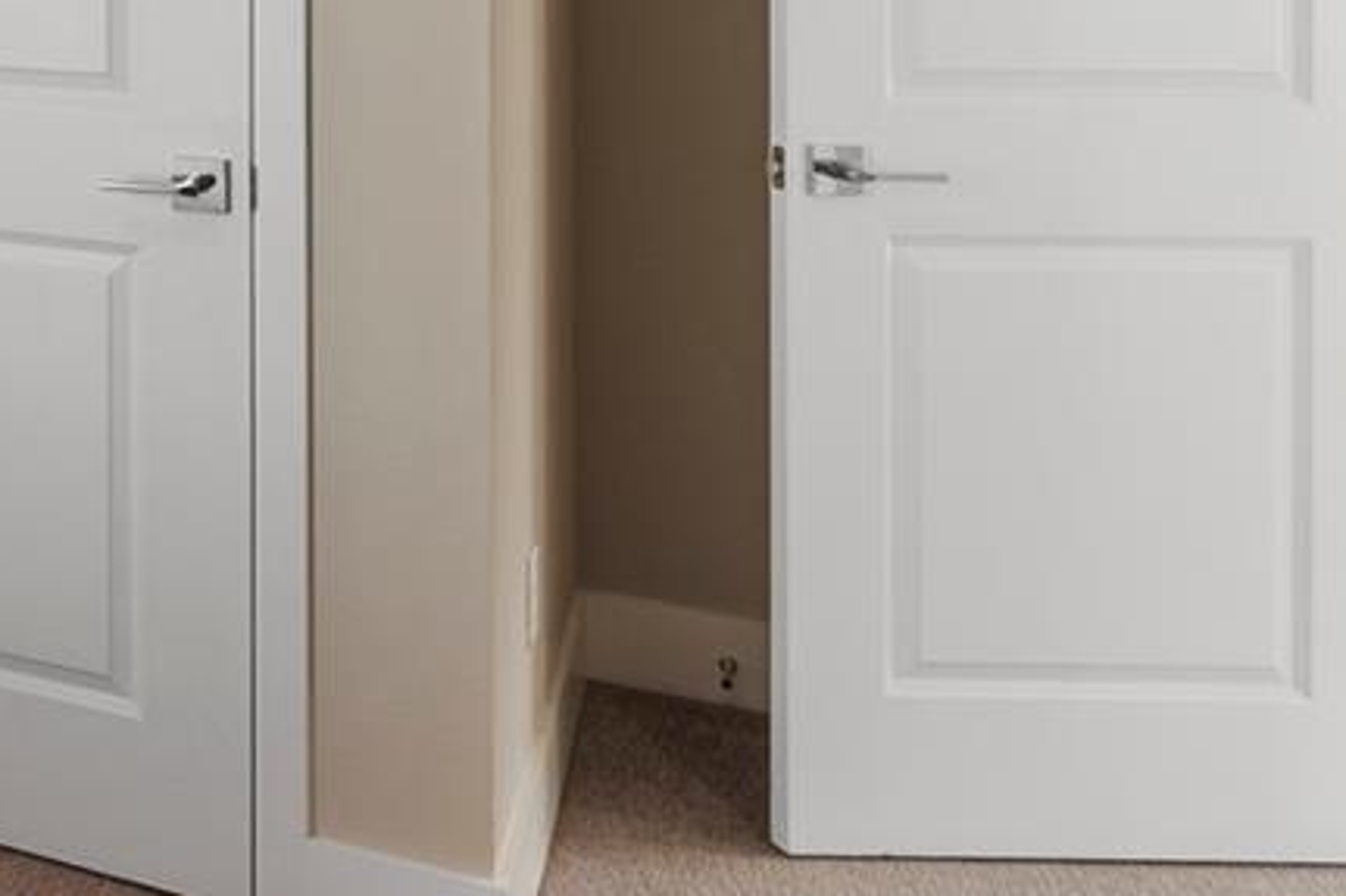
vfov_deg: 24.0
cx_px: -562
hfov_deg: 28.3
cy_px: -137
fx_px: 1943
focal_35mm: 52
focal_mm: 14
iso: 400
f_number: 7.1
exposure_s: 1/8
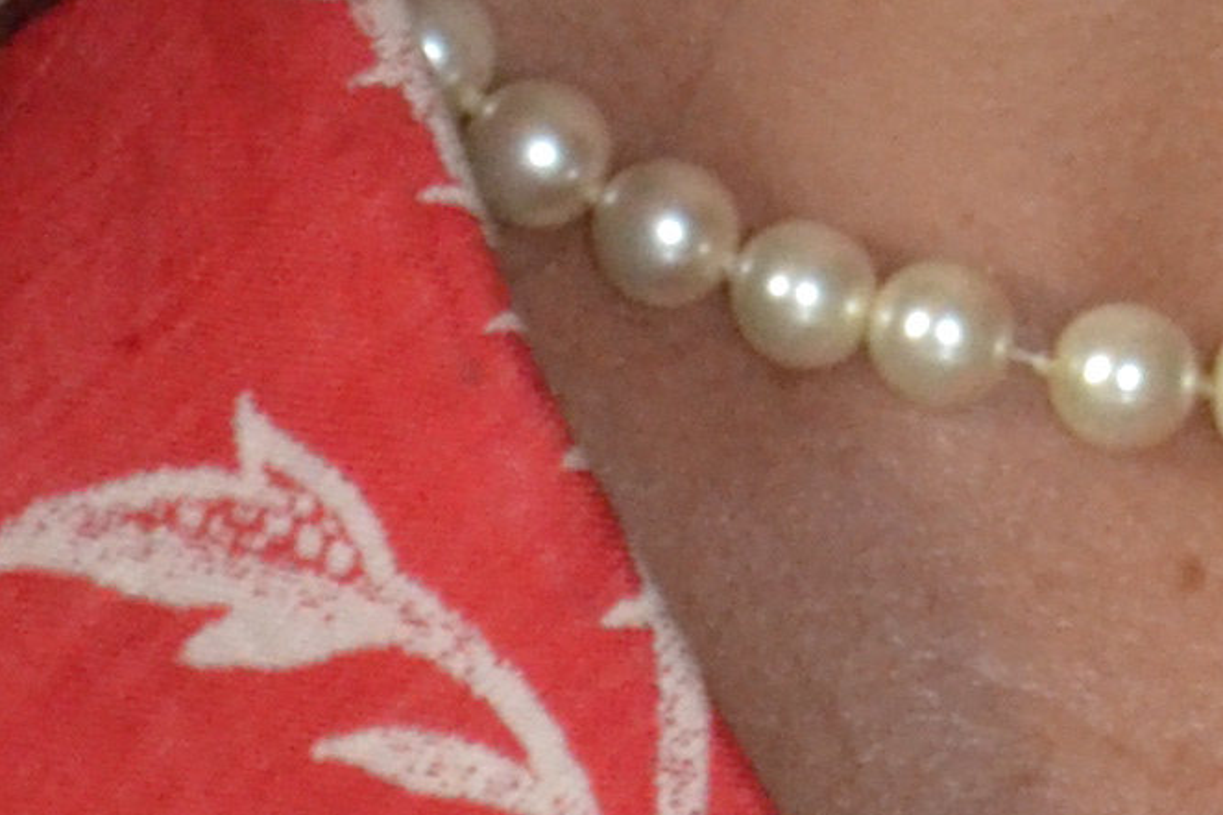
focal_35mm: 574
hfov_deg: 3.6
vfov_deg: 2.4
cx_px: 1062
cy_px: -1419
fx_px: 19510
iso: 2200
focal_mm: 55
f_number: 5.6
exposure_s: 1/60
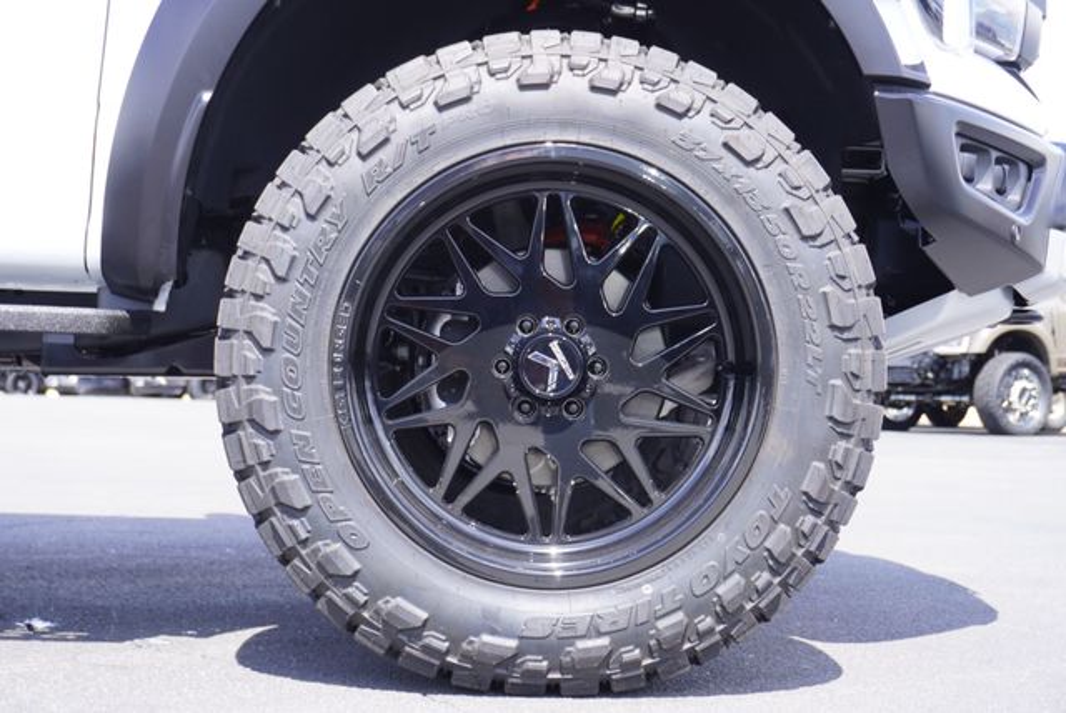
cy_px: 356
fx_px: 1778
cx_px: 533
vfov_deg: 22.7
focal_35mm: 60
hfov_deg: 33.4
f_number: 6.3
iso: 100
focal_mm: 40
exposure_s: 1/80
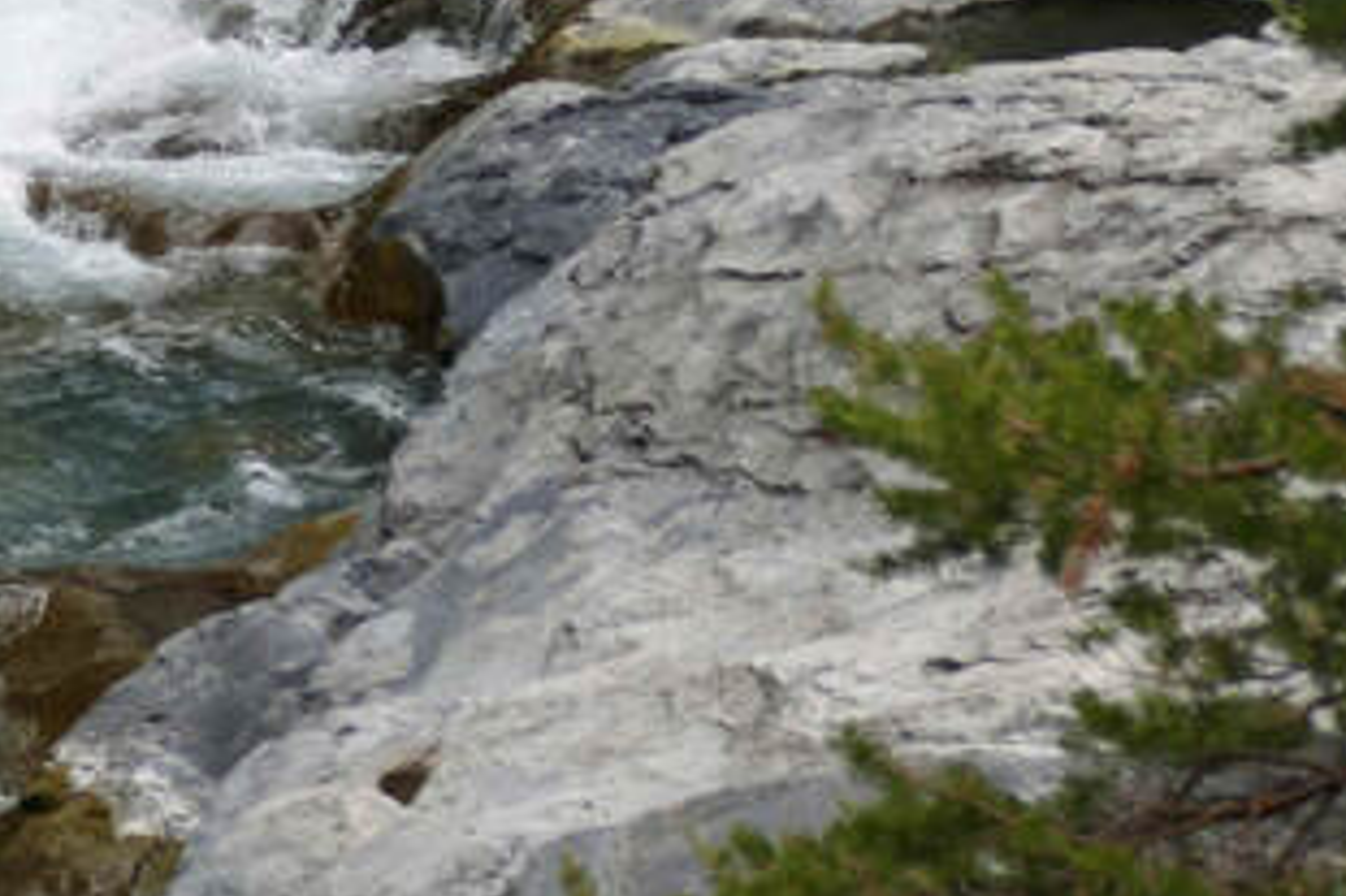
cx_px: -1008
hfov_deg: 9.7
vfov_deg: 6.7
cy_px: -489
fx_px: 7586
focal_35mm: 203
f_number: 3.4
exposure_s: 1/320
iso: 125
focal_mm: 19.84
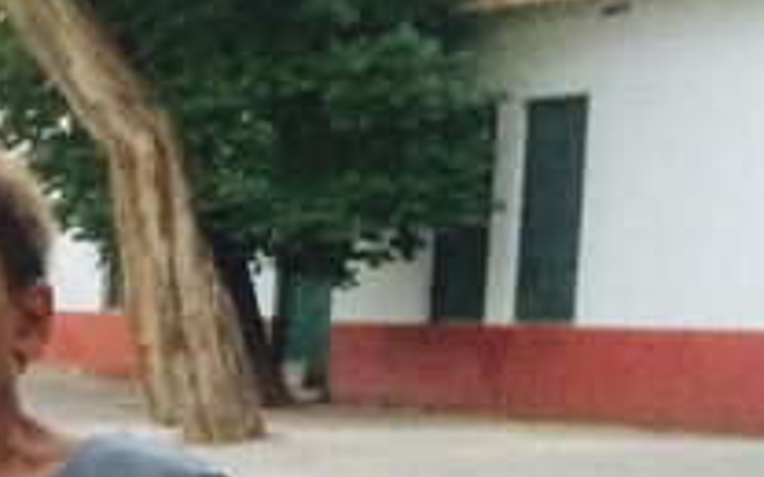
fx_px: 3144
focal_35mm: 151
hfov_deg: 12.2
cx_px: -786
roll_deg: -0.2
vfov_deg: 8.5
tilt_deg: -9.1
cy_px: 756
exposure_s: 1/33
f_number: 2.2
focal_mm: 4.15
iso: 80
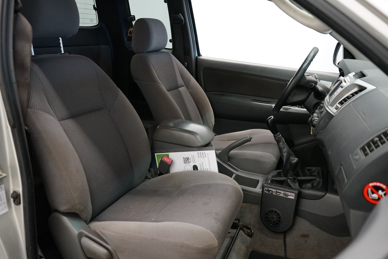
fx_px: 323
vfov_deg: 43.6
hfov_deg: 61.9
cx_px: 194
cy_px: 130
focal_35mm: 30
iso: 3200
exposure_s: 1/160
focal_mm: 30
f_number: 3.5
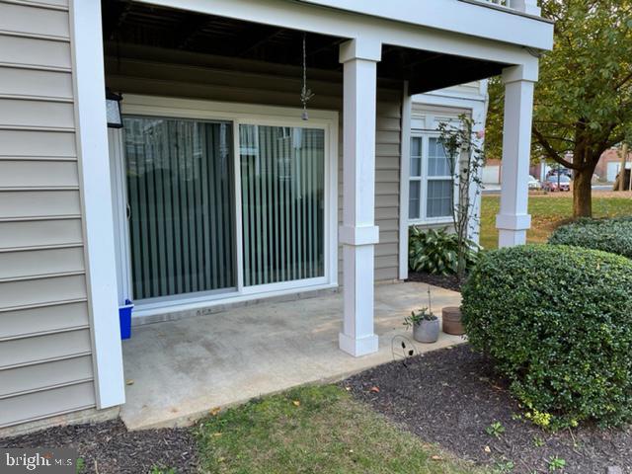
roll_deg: +0.7
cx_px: 316
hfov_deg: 67.3
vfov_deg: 53.1
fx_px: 475
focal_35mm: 26
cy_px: 237
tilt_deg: -7.2
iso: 40
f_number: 1.6
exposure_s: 1/121
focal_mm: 4.2
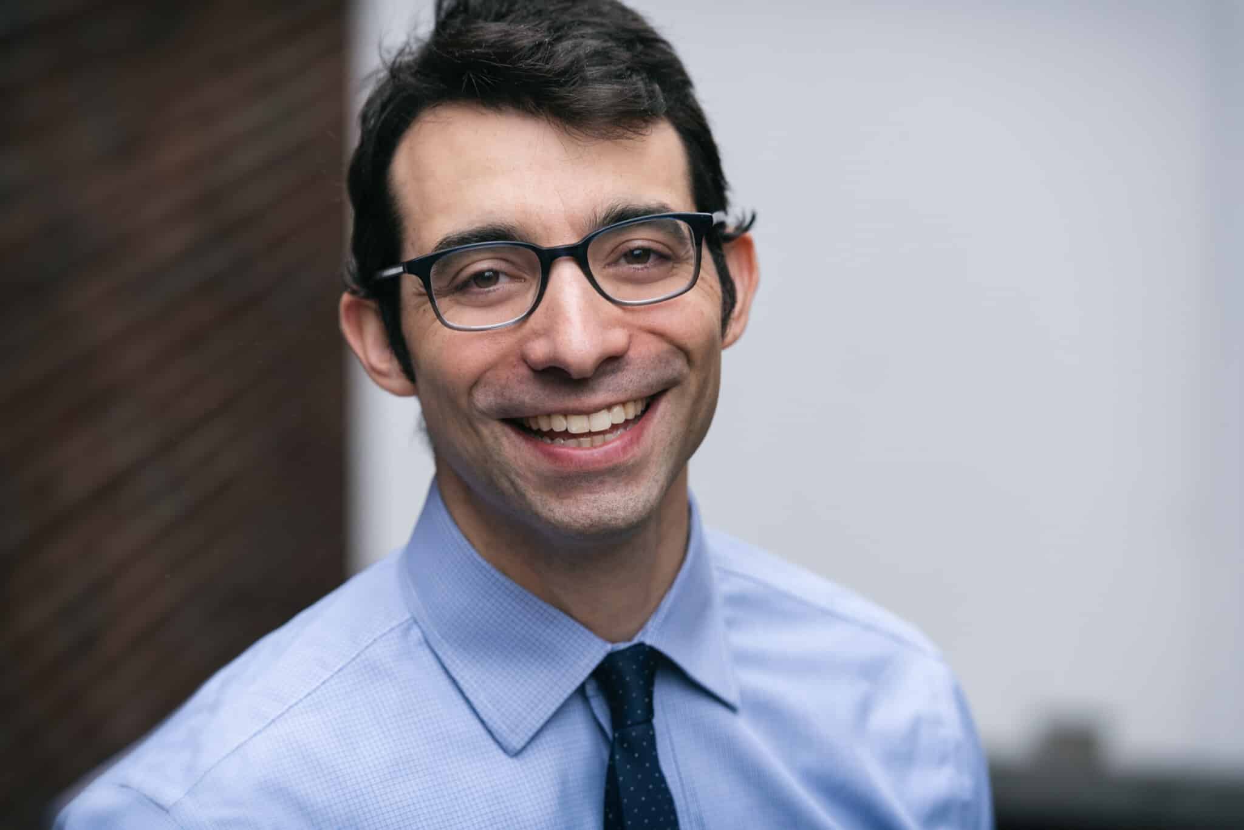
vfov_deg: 9.5
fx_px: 5012
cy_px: 415
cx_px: 622
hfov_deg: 14.1
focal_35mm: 145
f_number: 3.5
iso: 640
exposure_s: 1/250
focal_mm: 145
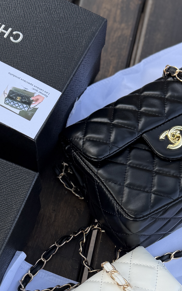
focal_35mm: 64
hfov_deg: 20.3
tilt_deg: -71.8
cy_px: 250
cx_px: 119
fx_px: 508
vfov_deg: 30.8
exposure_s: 1/1271
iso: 80
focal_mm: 6.76
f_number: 1.78
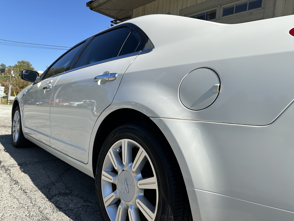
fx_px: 204
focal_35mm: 24
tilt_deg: -2.2
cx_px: 147
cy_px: 110
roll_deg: -5.6
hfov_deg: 71.6
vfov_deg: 56.8
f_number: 1.78
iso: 80
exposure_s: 1/4348
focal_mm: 6.86
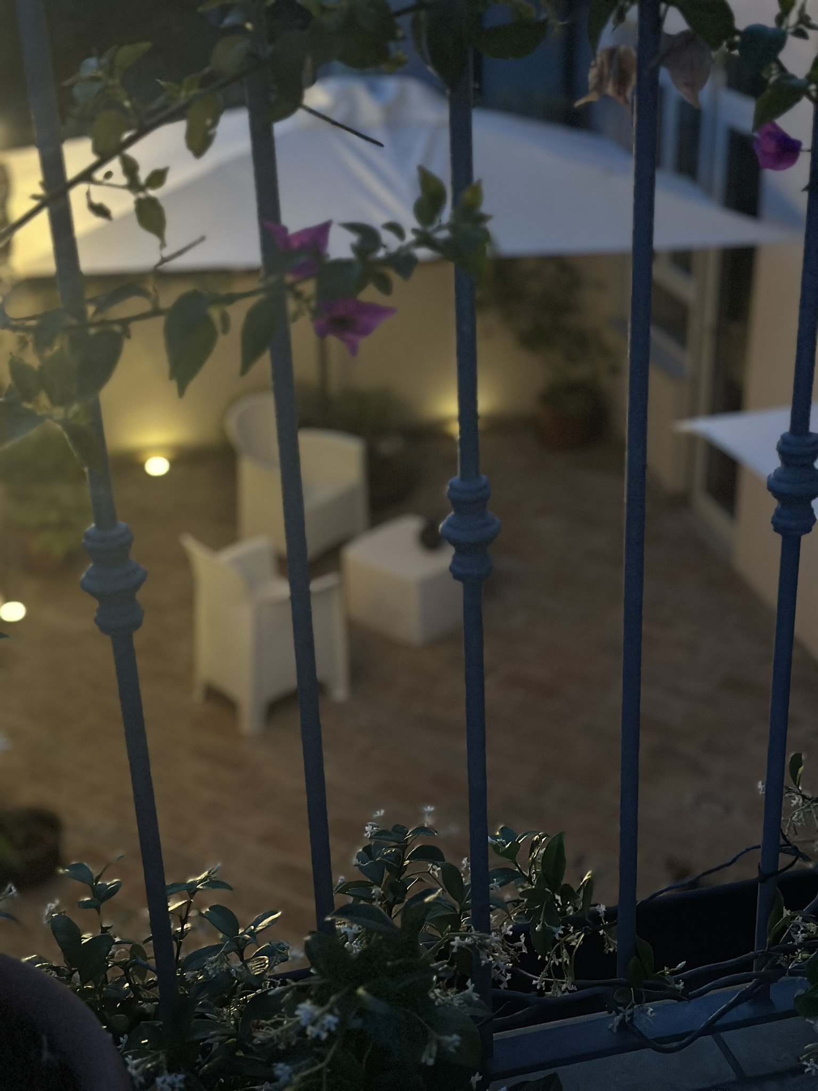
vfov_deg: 39.7
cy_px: 546
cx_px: 409
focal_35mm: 48
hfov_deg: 30.3
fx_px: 1512
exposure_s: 1/20
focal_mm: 6.86
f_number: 1.78
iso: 1000
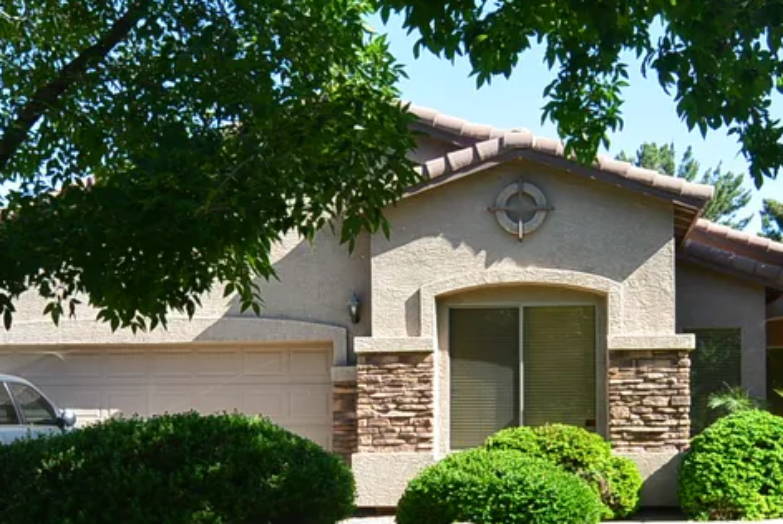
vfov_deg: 22.8
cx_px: 431
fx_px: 1285
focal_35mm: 59
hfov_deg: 33.9
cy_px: 415
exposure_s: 1/400
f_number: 4.5
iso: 100
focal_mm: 11
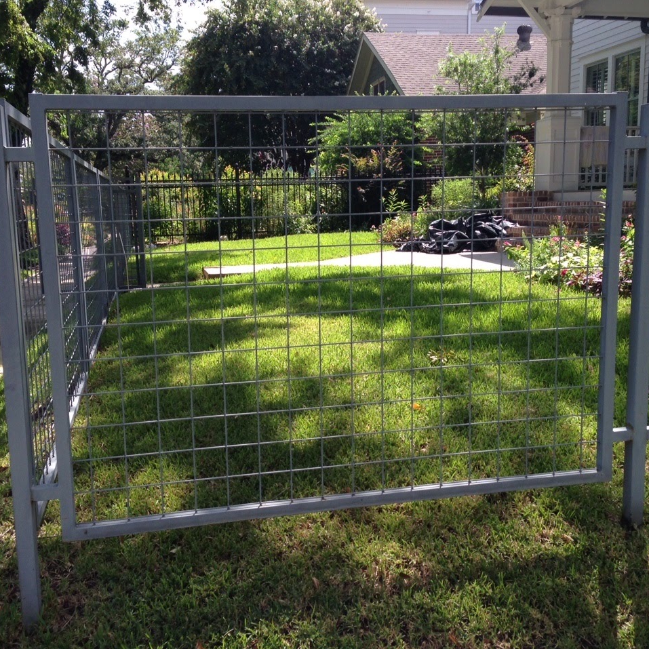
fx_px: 827
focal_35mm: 39
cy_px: 324
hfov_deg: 42.8
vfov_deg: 42.8
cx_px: 330
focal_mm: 4.12
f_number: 2.4
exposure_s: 1/565
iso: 50
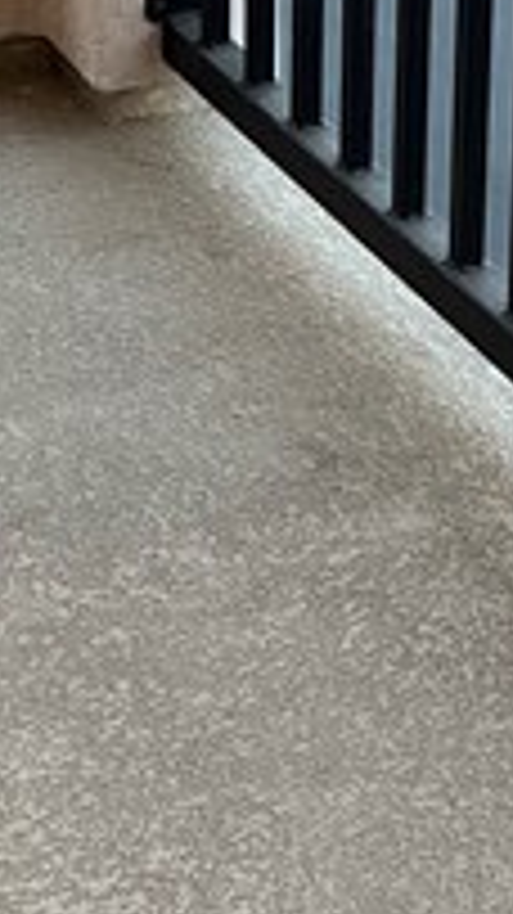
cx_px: 68
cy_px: -72
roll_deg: +0.8
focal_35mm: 143
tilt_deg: -20.7
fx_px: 3462
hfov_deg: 8.4
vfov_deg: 14.7
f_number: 1.5
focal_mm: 5.7
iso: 80
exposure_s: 1/120
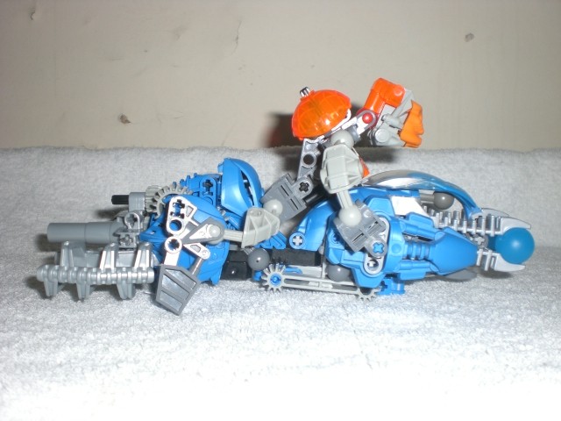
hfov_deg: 49.0
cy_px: 210
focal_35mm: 38
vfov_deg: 37.7
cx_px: 280
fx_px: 616
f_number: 3.1
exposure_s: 1/60
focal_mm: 6.3
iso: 50
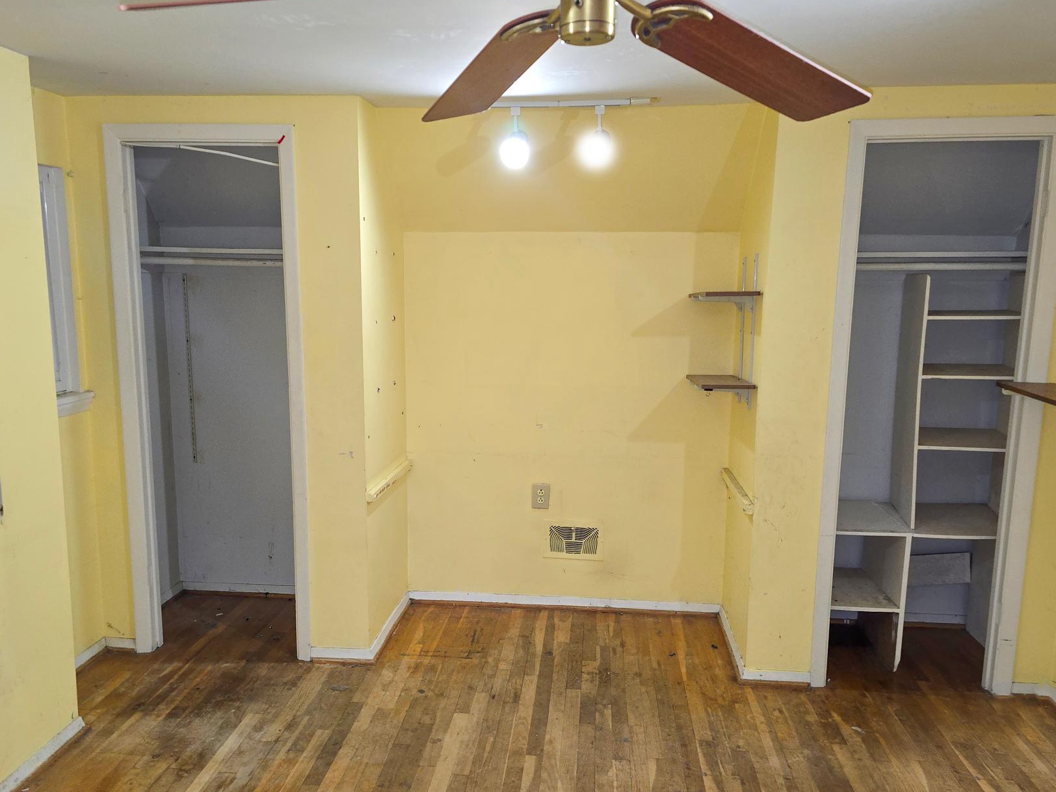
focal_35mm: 29
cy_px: 423
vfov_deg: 48.2
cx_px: 510
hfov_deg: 61.6
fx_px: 885
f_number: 1.7
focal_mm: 6.3
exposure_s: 1/20
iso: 125
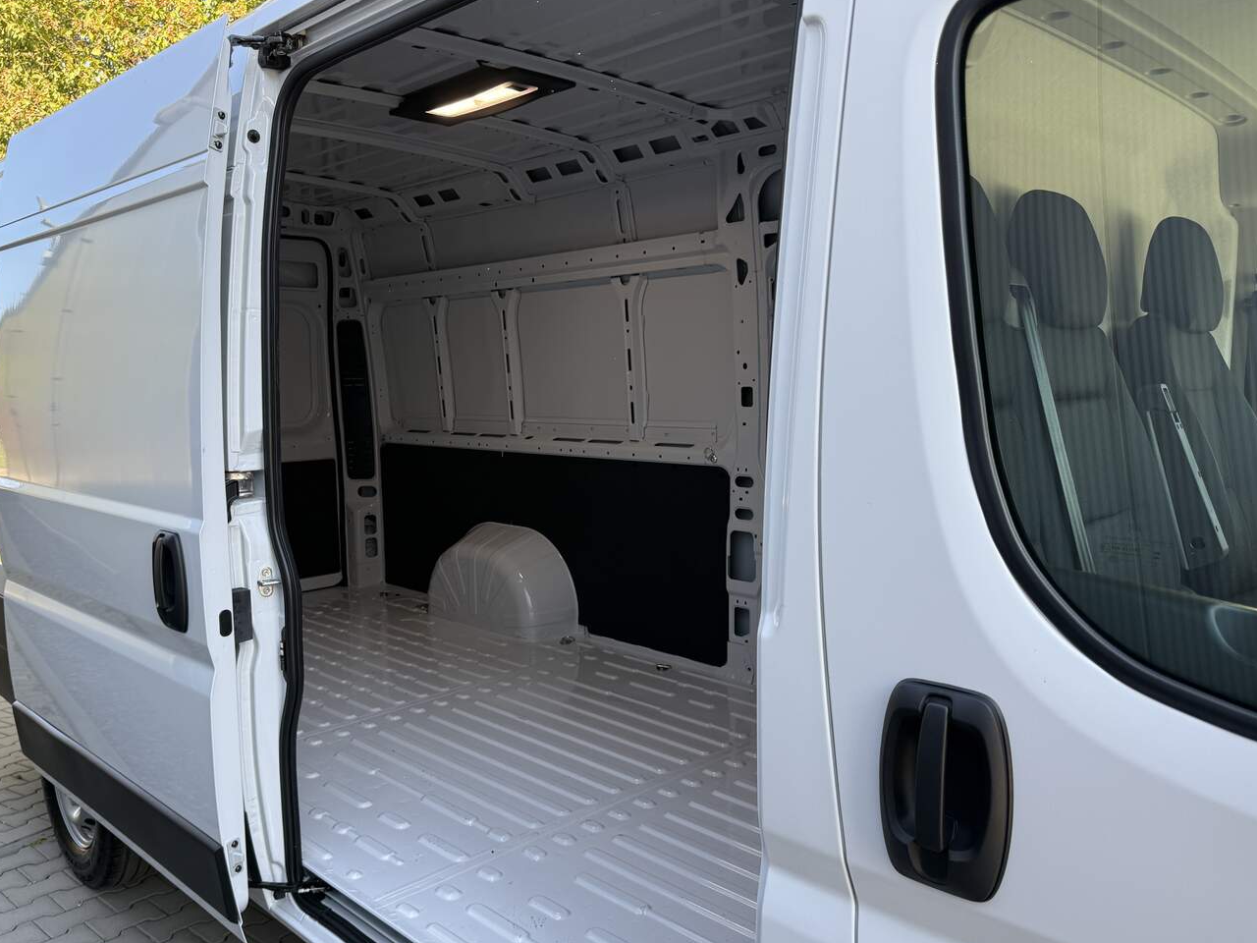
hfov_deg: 65.1
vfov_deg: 51.3
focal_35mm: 27
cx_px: 553
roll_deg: +1.4
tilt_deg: -3.3
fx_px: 980
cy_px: 508
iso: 100
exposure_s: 1/368
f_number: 1.78
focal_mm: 6.76
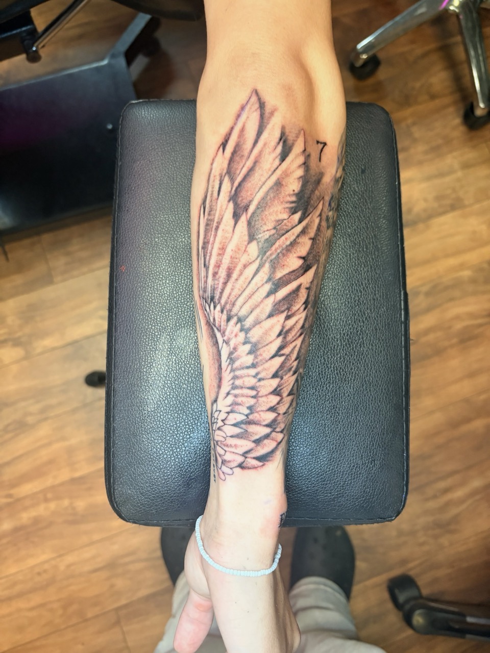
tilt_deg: -81.4
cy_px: 326
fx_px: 491
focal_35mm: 26
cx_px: 245
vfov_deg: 67.3
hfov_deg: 53.1
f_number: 1.6
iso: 250
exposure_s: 1/42
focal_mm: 5.96
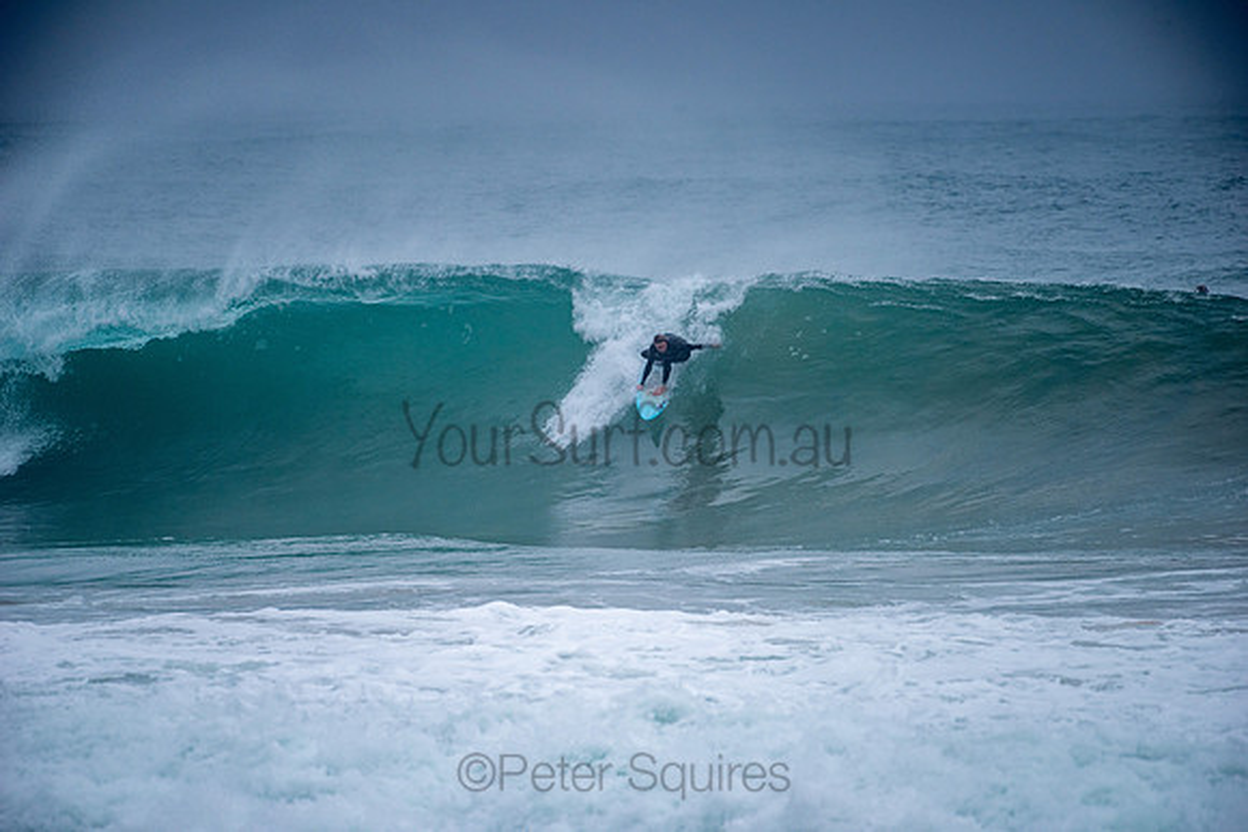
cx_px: 624
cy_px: 416
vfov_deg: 2.8
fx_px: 17337
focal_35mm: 500
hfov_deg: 4.1
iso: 220
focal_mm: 500
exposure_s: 1/1000
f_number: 5.6
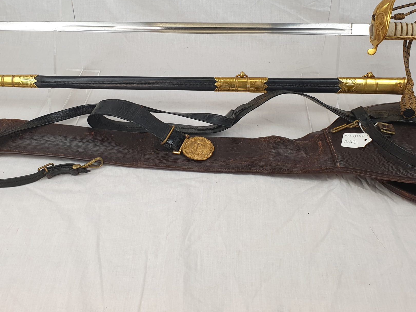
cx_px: 193
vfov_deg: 34.6
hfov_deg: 45.7
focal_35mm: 41
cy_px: 91
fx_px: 493
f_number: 2.4
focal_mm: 4.3
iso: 80
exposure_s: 1/100
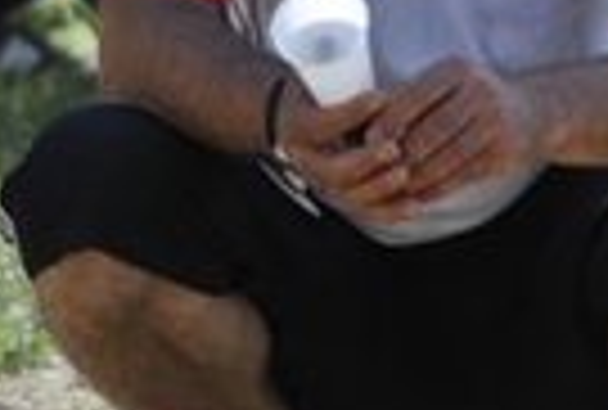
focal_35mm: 1442
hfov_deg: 1.4
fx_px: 24435
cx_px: 270
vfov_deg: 1.0
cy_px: 54
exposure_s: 1/640
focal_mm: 200
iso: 200
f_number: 5.6
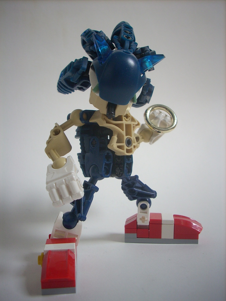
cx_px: 113
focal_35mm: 37
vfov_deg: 50.1
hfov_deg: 38.7
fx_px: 322
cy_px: 150
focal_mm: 6.2
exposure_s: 1/30
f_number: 2.8
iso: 77
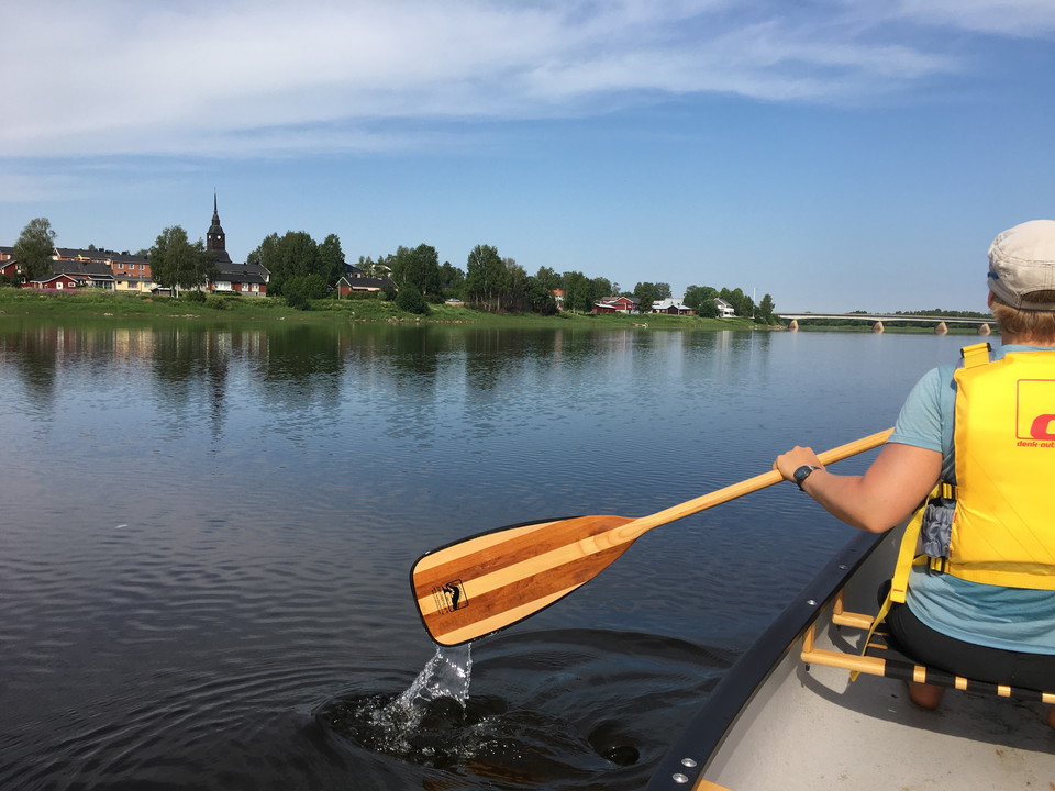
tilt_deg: -4.2
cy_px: 396
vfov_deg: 48.2
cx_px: 528
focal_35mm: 29
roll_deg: -1.9
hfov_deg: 61.7
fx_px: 884
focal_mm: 4.15
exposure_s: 1/1637
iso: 25
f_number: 2.2
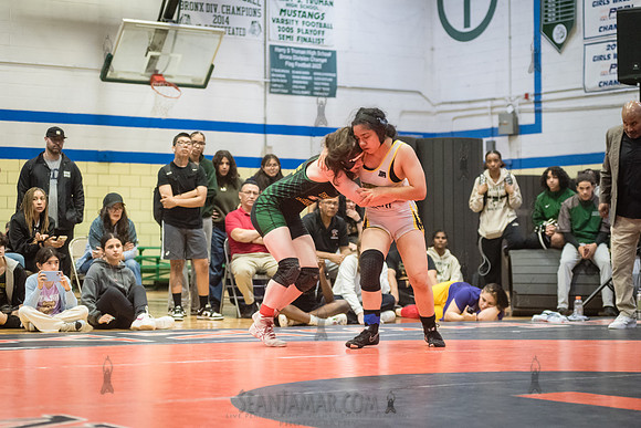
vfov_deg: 16.4
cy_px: 214
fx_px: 1487
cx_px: 328
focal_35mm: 84
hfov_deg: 24.3
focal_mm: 80
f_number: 3.5
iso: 8000
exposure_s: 1/400
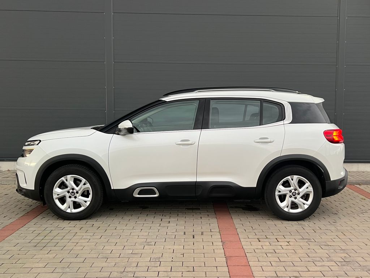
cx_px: 185
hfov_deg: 67.3
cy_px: 139
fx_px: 278
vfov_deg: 53.1
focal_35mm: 26
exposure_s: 1/84
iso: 125
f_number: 1.5
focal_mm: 5.7
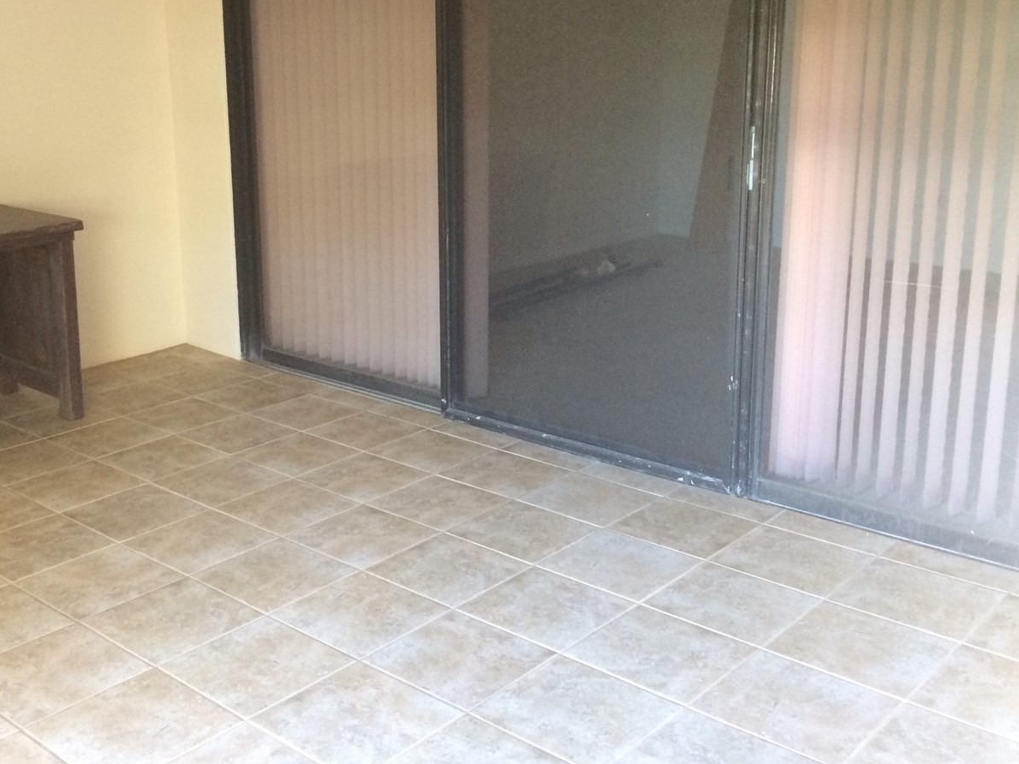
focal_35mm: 39
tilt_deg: -13.8
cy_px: 310
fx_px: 1148
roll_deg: +1.3
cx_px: 417
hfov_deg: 47.6
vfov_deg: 36.7
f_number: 2.2
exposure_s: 1/30
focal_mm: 4.15
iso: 160
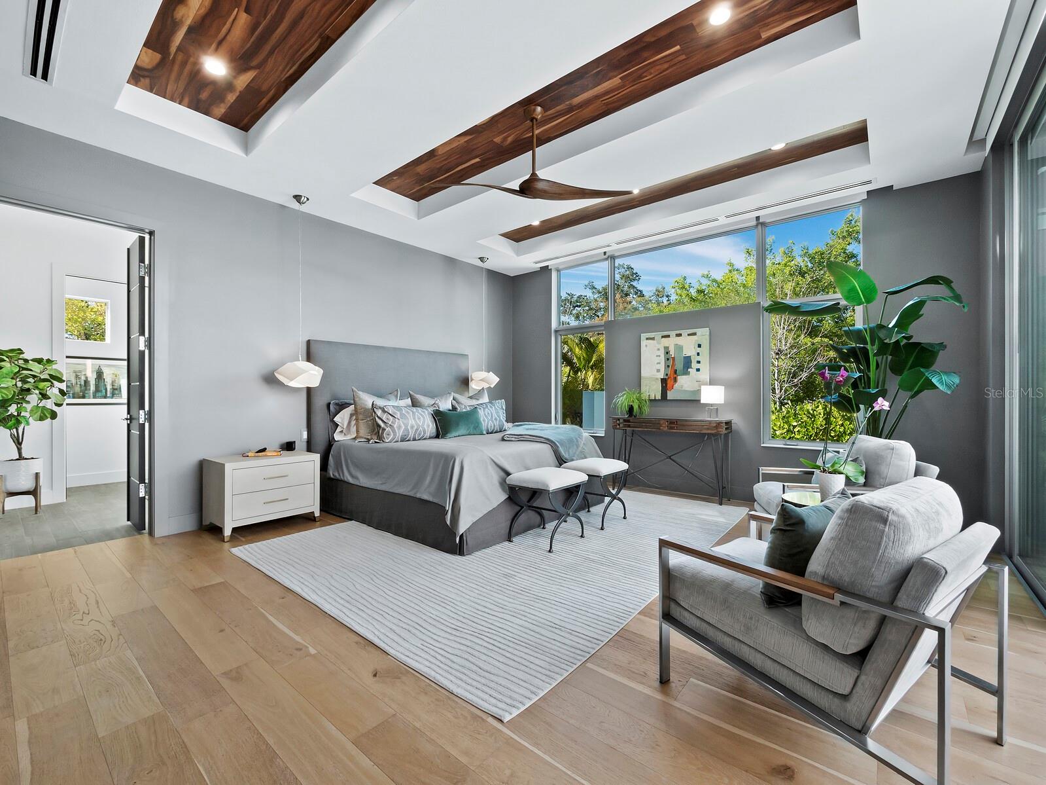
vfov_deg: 85.7
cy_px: 392
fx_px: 423
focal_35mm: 14
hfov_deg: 102.1
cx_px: 523
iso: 400
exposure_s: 1/6
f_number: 10
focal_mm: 7
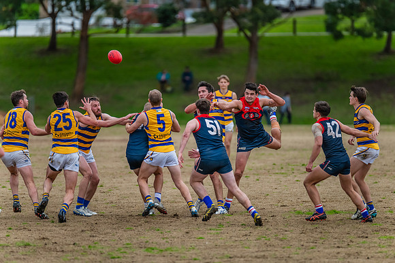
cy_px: 136
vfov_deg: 4.3
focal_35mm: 320
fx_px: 3515
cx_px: 208
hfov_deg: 6.4
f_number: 2.8
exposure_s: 1/2000
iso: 1400
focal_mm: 300
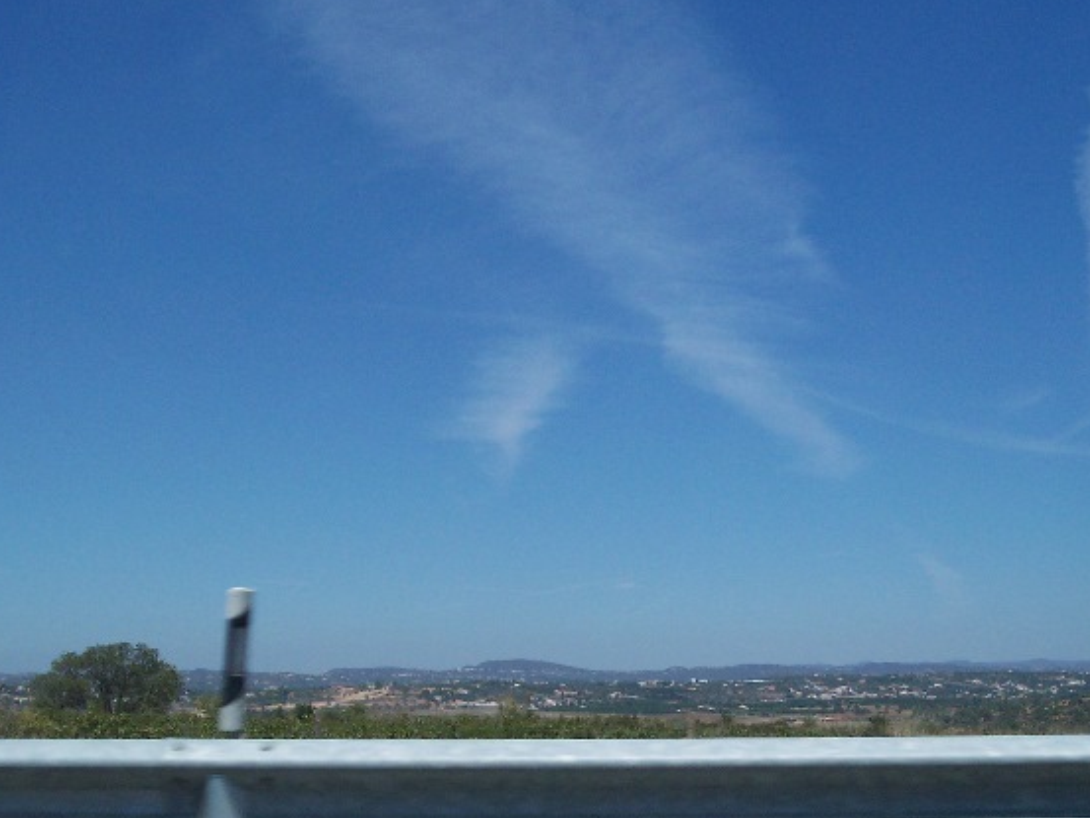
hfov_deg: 34.9
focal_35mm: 55
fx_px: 1732
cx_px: 477
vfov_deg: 26.5
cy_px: 514
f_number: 4.8
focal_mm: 8
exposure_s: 1/1000
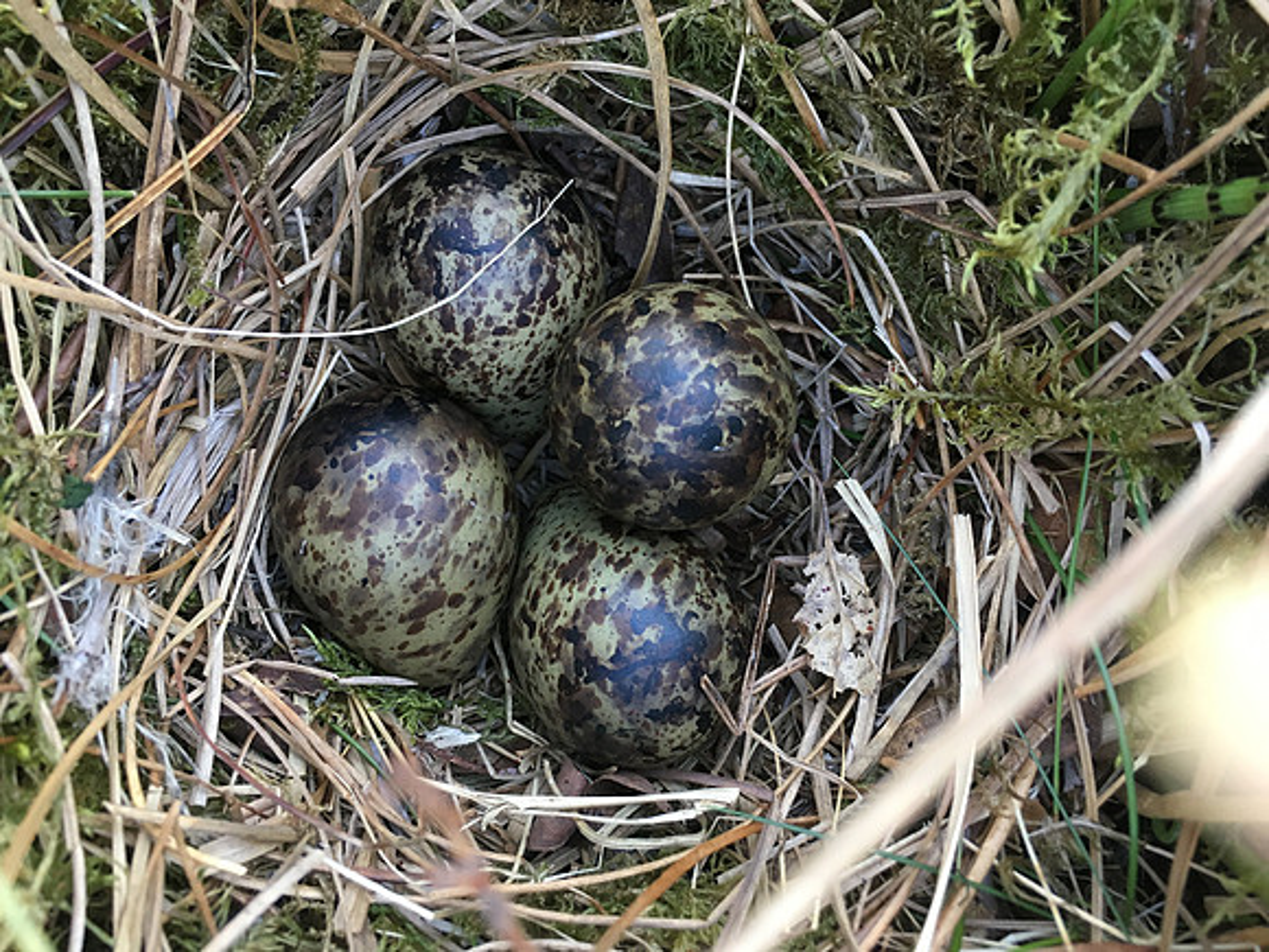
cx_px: 634
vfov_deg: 48.2
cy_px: 476
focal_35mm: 29
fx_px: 1063
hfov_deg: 61.7
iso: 50
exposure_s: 1/33
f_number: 2.2
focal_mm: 4.15
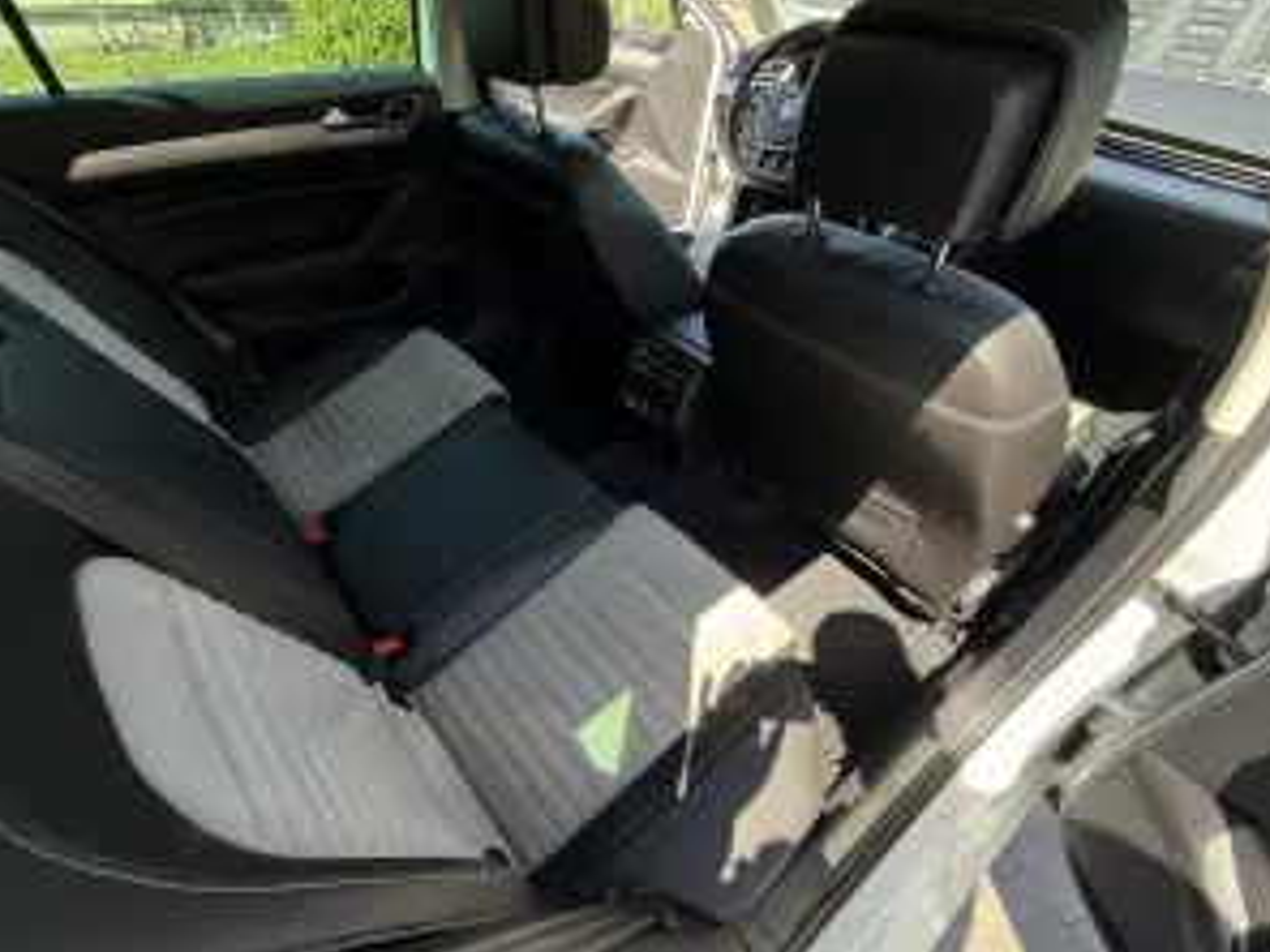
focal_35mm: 17
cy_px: 506
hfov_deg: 90.6
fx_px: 624
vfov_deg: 74.6
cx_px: 562
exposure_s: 1/107
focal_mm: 2.22
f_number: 2.2
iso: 64
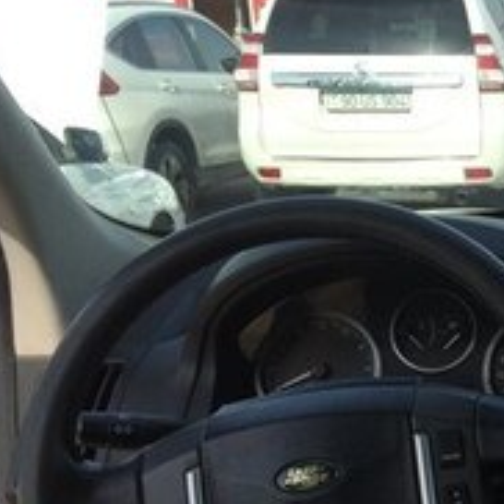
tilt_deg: -15.4
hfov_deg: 16.3
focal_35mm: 93
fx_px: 1532
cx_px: 845
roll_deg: -1.7
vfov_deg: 18.4
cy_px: 439
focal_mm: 4.15
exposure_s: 1/898
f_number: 2.2
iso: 32
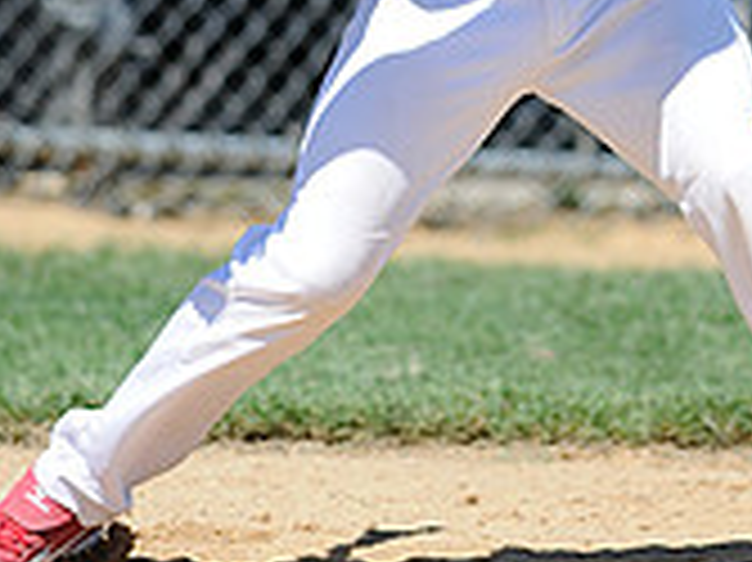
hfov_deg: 1.7
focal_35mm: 1166
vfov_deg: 1.3
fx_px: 25312
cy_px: -328
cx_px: 435
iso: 200
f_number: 4
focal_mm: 300
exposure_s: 1/1600
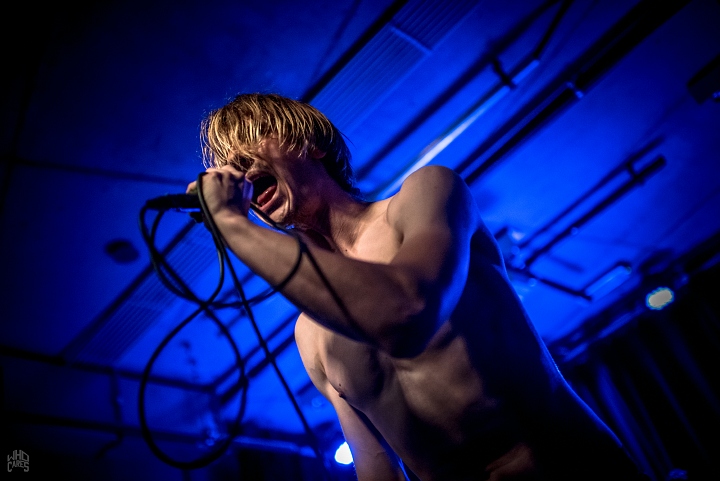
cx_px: 360
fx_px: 700
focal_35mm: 35
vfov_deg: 37.9
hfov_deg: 54.4
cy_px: 240
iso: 3200
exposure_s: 1/100
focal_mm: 35
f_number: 1.4
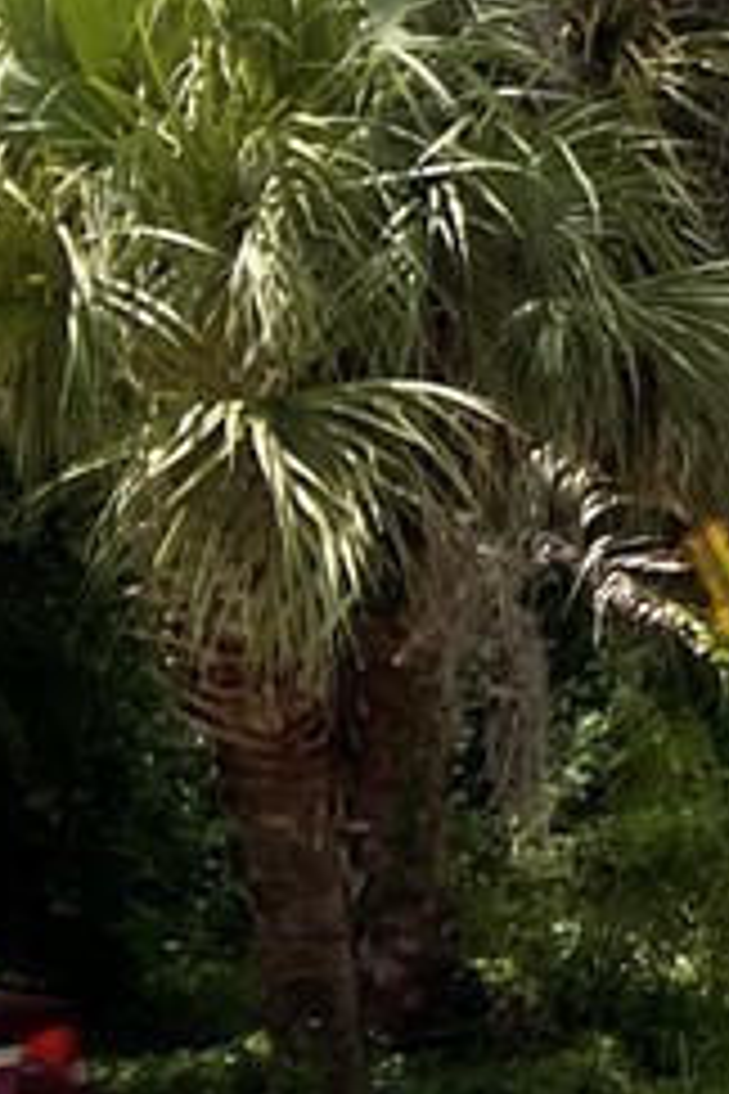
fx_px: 3068
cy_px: 563
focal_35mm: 101
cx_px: 2277
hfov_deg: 9.8
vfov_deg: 20.2
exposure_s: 1/1458
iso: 25
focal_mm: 2.71
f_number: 2.2
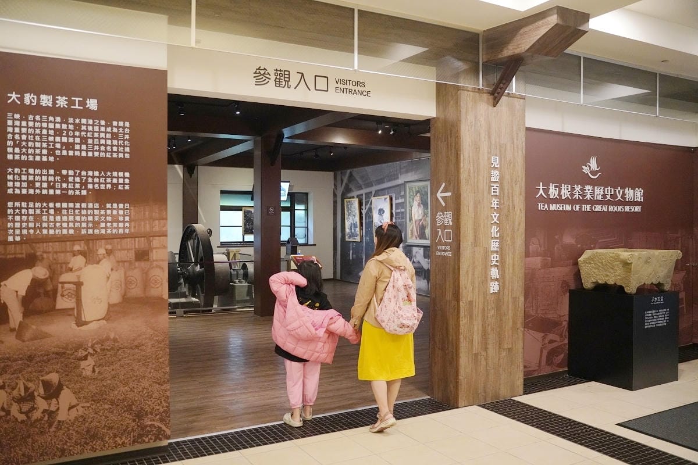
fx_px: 582
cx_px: 349
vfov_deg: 43.6
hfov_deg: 61.9
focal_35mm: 30
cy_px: 232
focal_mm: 30
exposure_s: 1/160
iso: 5000
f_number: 2.8
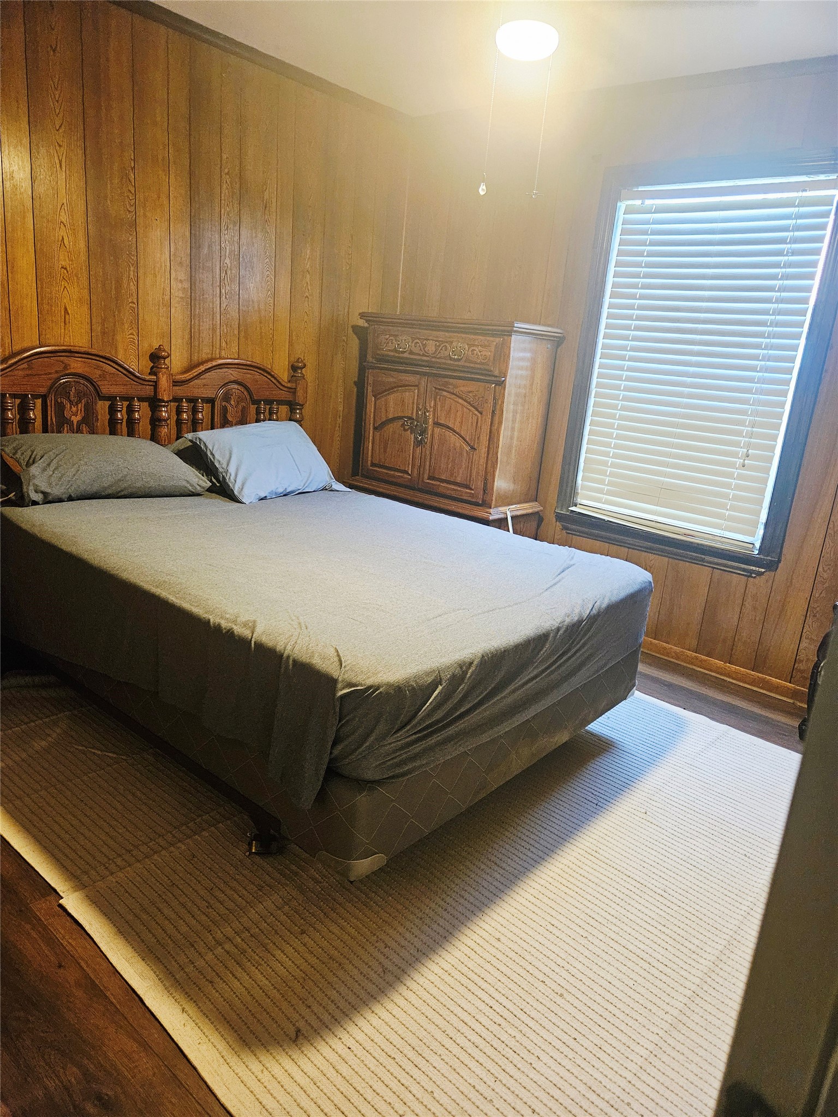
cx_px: 419
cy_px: 558
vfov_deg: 73.9
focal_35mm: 23
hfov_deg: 58.9
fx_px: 742
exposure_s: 1/120
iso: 1000
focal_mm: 5.4
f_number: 1.8
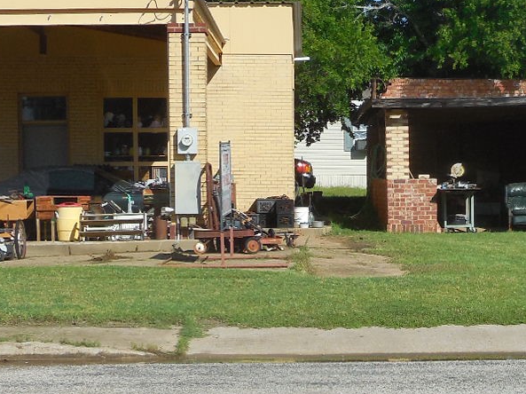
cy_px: 256
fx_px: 1640
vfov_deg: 13.7
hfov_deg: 18.1
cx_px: 399
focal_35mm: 108
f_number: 3.6
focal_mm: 7.1
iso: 125
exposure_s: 1/1600
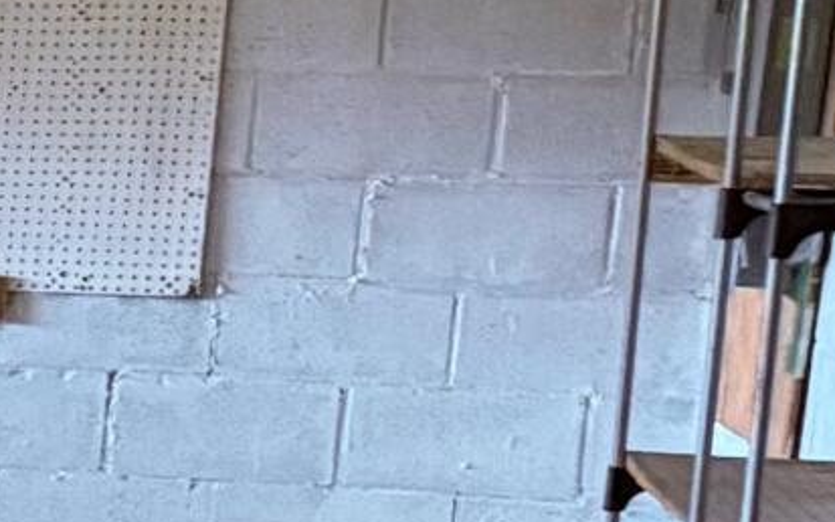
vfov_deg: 7.0
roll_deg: -0.8
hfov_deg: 8.5
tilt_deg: -10.1
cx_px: -2054
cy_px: 674
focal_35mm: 185
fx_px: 4209
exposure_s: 1/60
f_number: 1.78
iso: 640
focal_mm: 6.76
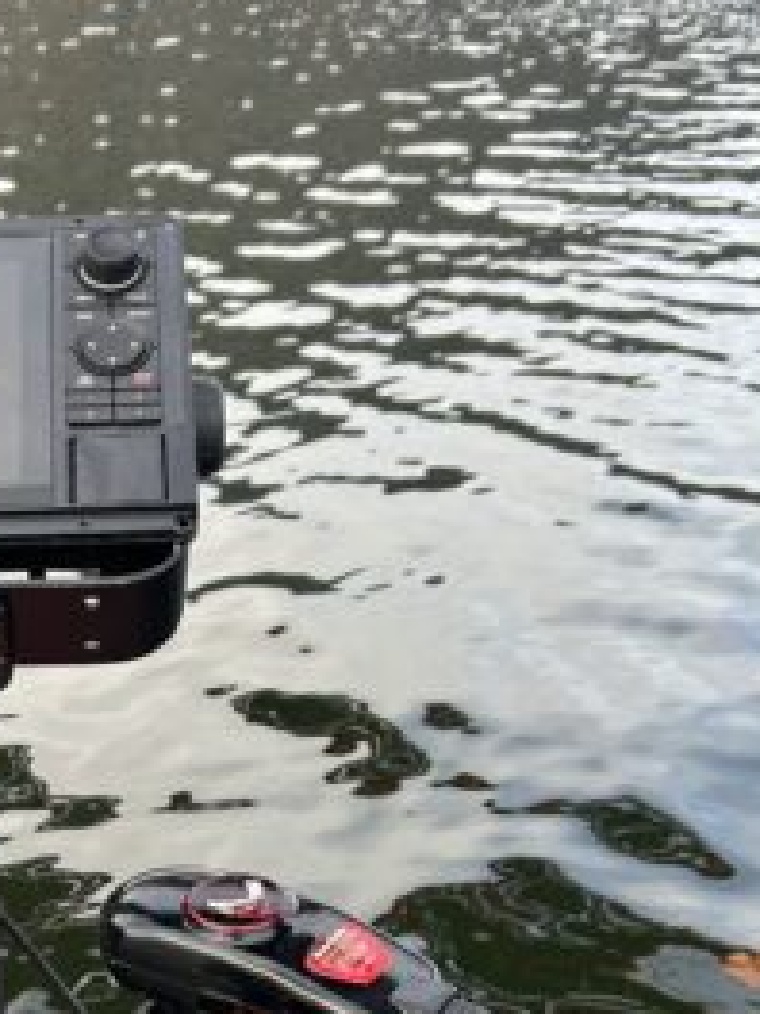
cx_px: 12
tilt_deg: -28.3
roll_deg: +3.0
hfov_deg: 23.8
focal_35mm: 59
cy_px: 880
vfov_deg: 31.4
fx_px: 1727
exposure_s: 1/361
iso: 50
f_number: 1.5
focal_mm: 5.7
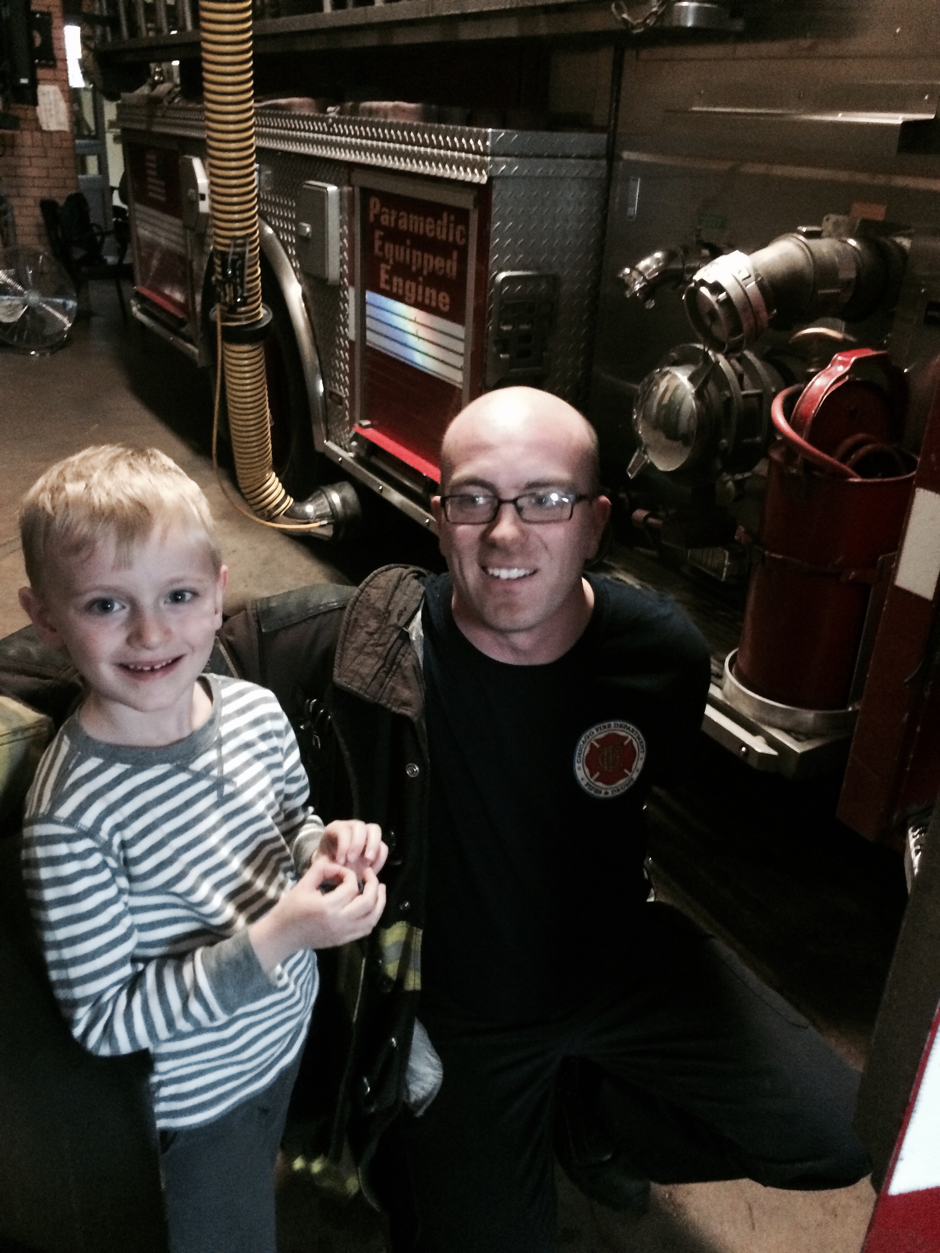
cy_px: 626
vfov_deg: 61.7
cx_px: 470
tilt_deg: -28.3
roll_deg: +0.7
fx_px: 1050
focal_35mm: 29
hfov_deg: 48.2
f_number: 2.2
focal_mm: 4.15
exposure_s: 1/15
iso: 500
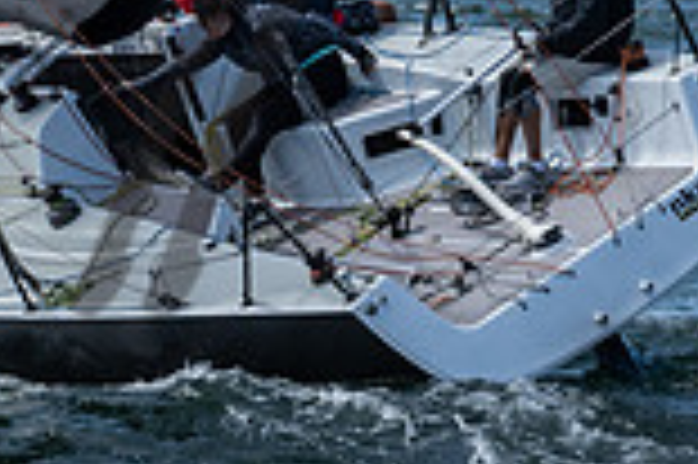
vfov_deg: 2.2
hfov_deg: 3.4
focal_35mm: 611
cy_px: -17
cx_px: -98
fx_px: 11834
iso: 200
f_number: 6.3
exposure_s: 1/1250
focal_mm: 120
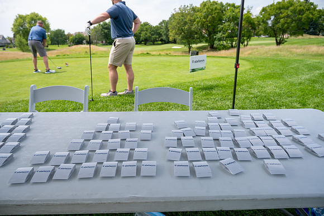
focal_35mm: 24
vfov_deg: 53.1
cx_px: 162
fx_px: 217
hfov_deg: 73.6
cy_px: 108
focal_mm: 24
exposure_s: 1/800
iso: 250
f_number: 5
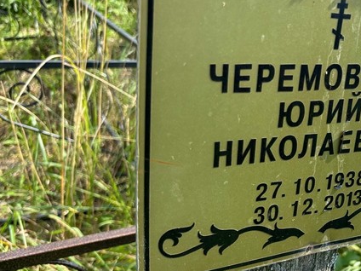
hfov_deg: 36.8
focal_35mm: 49
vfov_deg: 29.5
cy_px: 172
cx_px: 313
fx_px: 511
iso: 50
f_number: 1.6
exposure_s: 1/1178
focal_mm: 5.96
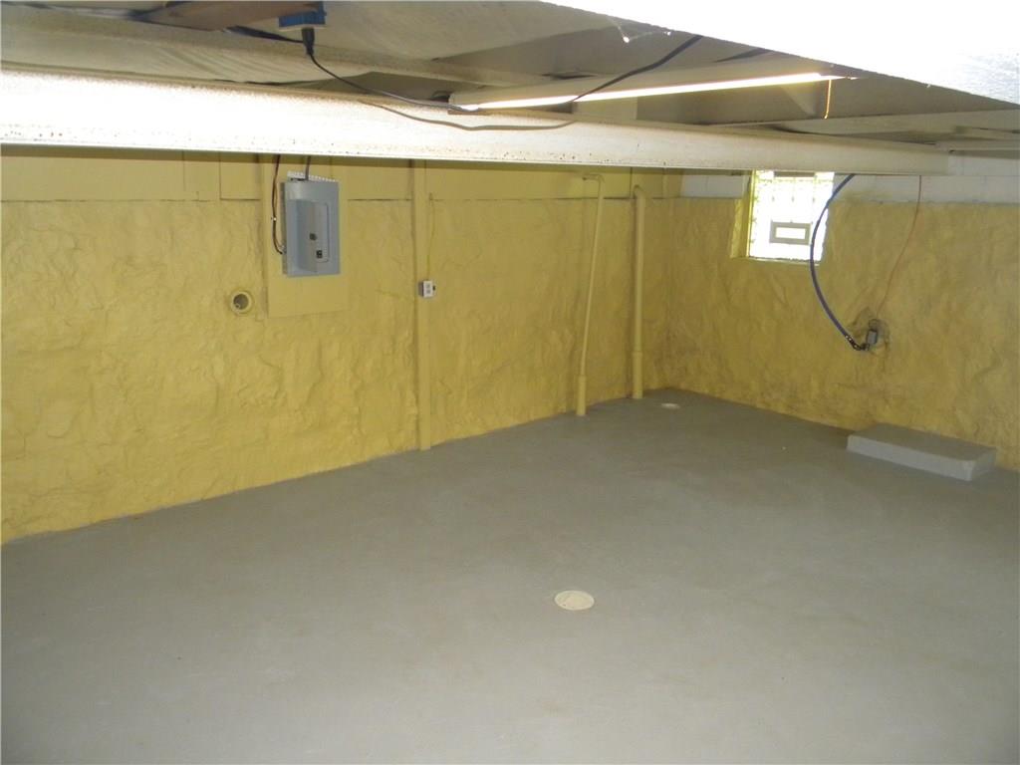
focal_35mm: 28
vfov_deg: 49.7
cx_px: 510
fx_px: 825
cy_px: 382
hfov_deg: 63.4
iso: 400
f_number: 3.5
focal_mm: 5
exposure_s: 1/26
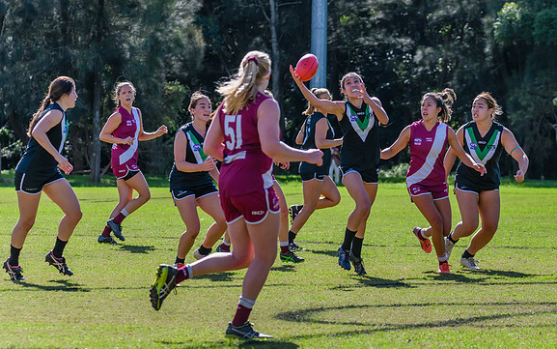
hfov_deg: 8.3
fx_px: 3811
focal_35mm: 251
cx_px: 401
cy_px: 178
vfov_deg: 5.2
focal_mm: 170
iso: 800
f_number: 8
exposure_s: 1/1250
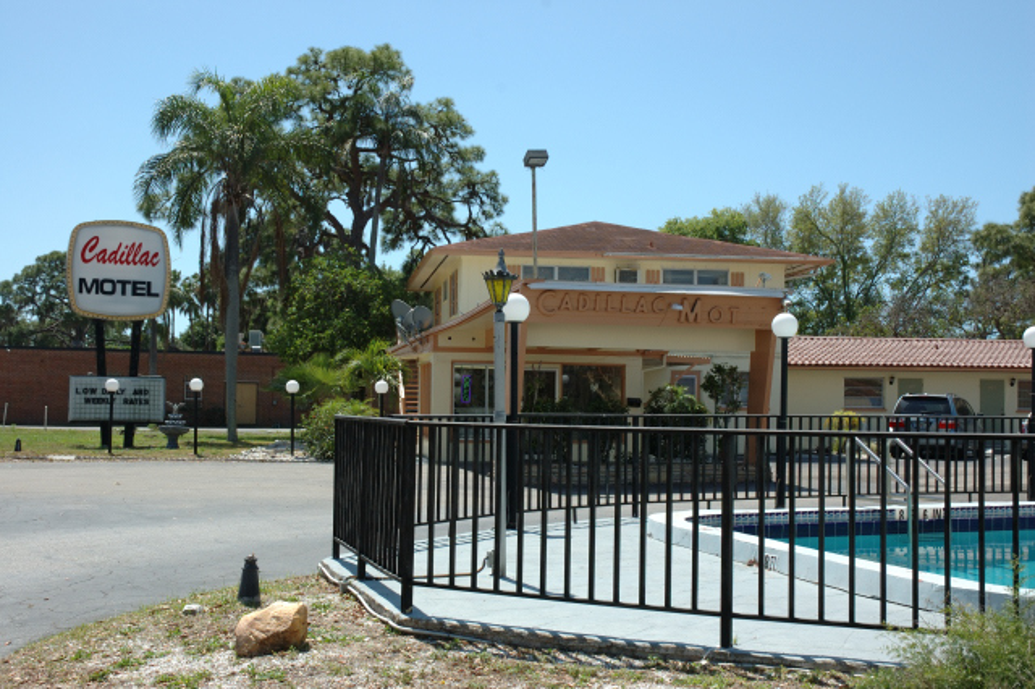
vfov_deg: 26.5
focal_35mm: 51
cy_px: 344
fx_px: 1465
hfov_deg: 38.9
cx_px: 518
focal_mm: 34
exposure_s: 1/320
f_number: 10
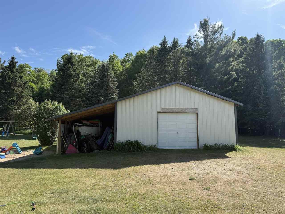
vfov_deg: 56.8
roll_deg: -0.5
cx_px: 142
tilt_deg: +5.9
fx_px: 198
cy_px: 107
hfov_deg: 71.6
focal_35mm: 24
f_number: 1.78
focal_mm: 6.76
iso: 80
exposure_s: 1/3425
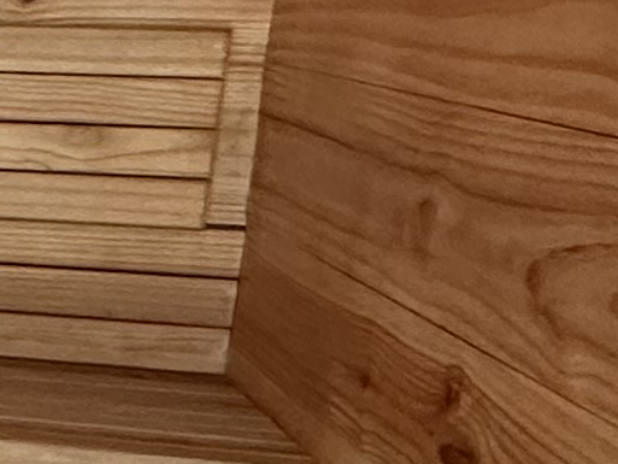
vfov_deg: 13.5
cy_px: 269
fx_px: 1964
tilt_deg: -9.2
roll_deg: -0.4
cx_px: -1246
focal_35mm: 110
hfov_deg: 11.1
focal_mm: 2.22
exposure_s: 1/99
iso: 200
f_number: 2.2
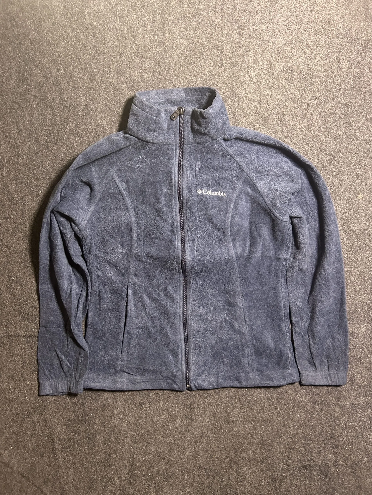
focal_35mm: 26
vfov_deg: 67.3
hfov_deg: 53.1
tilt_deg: -73.8
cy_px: 248
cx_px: 186
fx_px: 373
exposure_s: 1/57
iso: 500
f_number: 1.5
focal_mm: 5.7
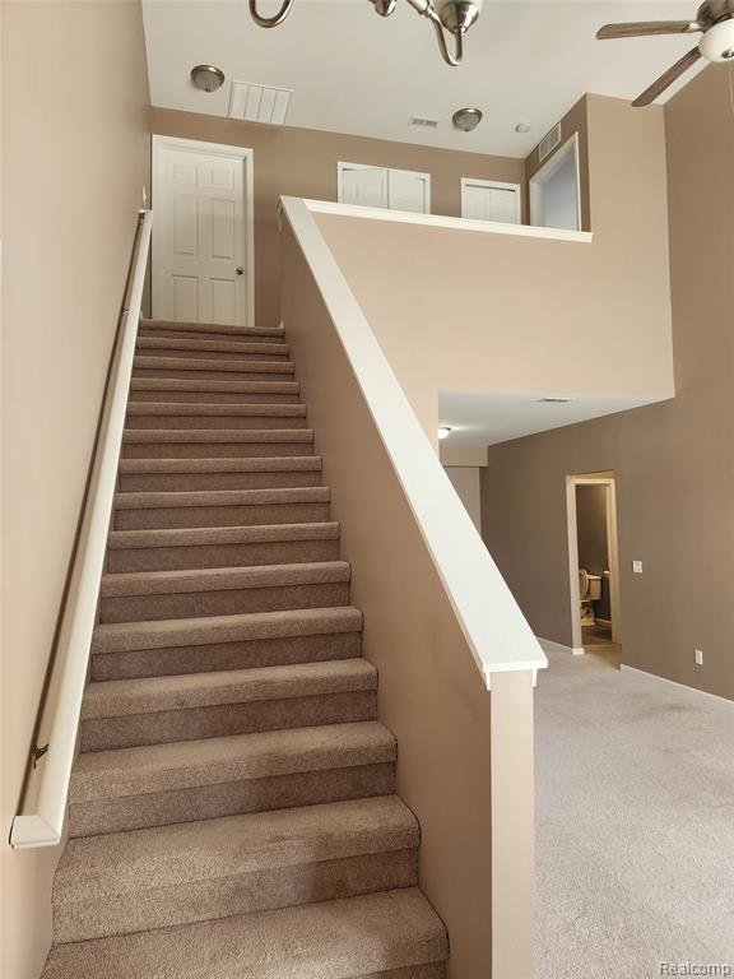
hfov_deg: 58.9
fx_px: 650
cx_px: 367
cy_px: 490
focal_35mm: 23
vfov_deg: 73.9
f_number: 1.8
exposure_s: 1/120
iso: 160
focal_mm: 6.4
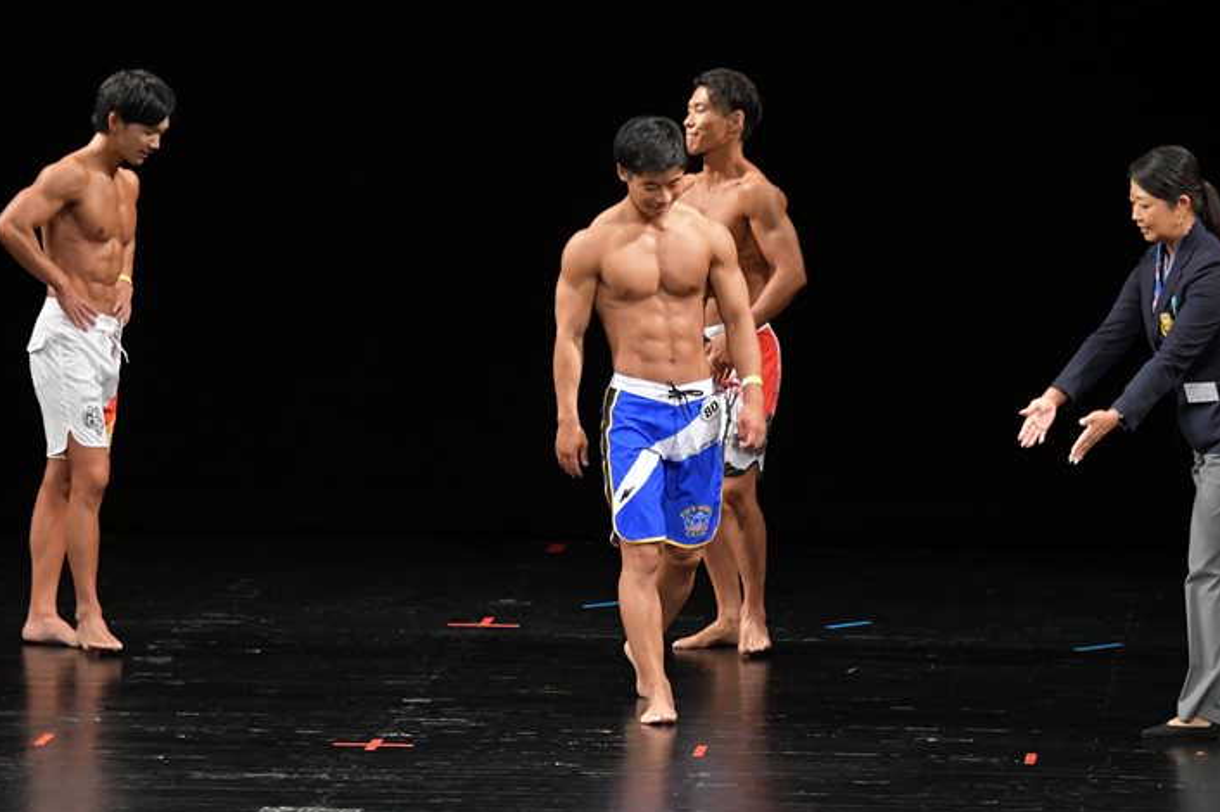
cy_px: 423
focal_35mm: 247
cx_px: 606
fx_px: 8366
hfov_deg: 8.3
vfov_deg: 5.6
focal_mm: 150
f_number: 5.6
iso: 3200
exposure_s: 1/400
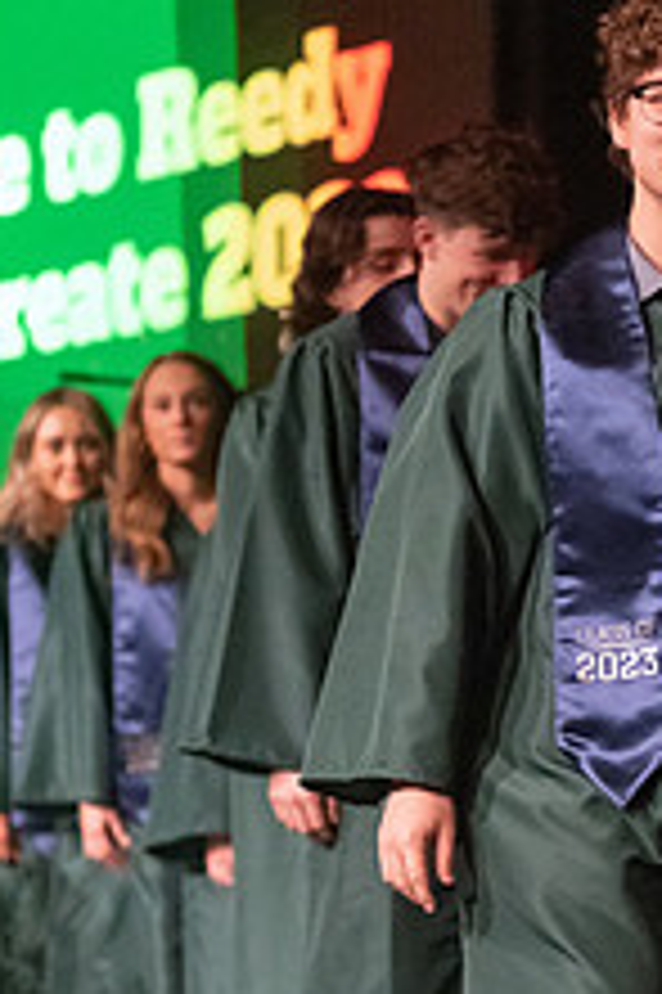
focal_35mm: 155
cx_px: 671
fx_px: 4282
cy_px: 652
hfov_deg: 8.8
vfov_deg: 13.2
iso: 16000
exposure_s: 1/1000
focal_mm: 76
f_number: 2.8
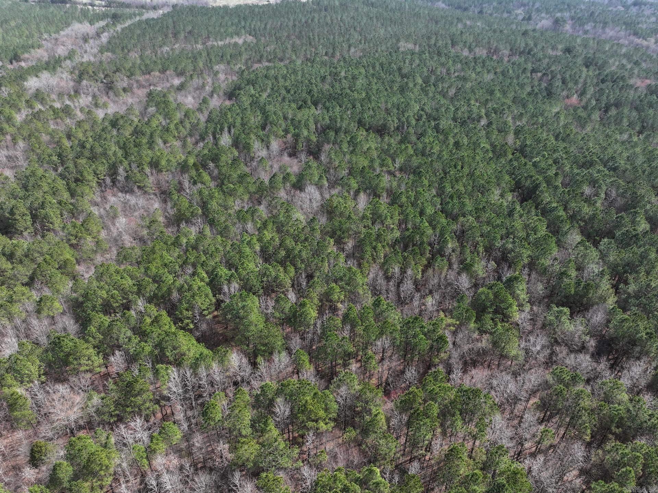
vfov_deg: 56.8
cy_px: 246
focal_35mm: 24
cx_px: 329
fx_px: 456
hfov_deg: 71.6
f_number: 2.8
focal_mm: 12.29
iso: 100
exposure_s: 1/1000
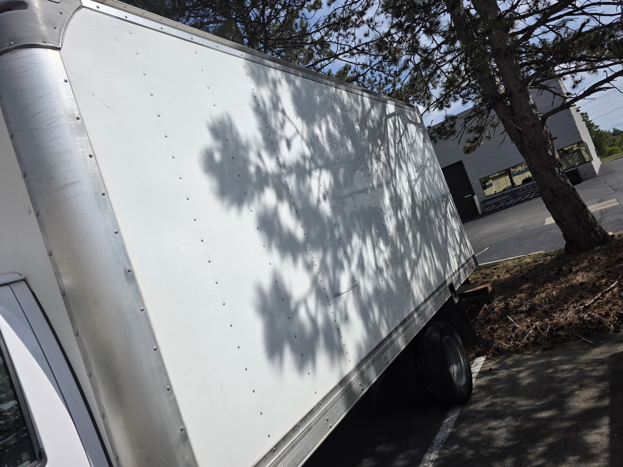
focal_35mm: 23
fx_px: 414
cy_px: 234
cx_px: 312
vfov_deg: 58.9
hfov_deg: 73.9
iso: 64
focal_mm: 6.3
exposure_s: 1/7944
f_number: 1.7
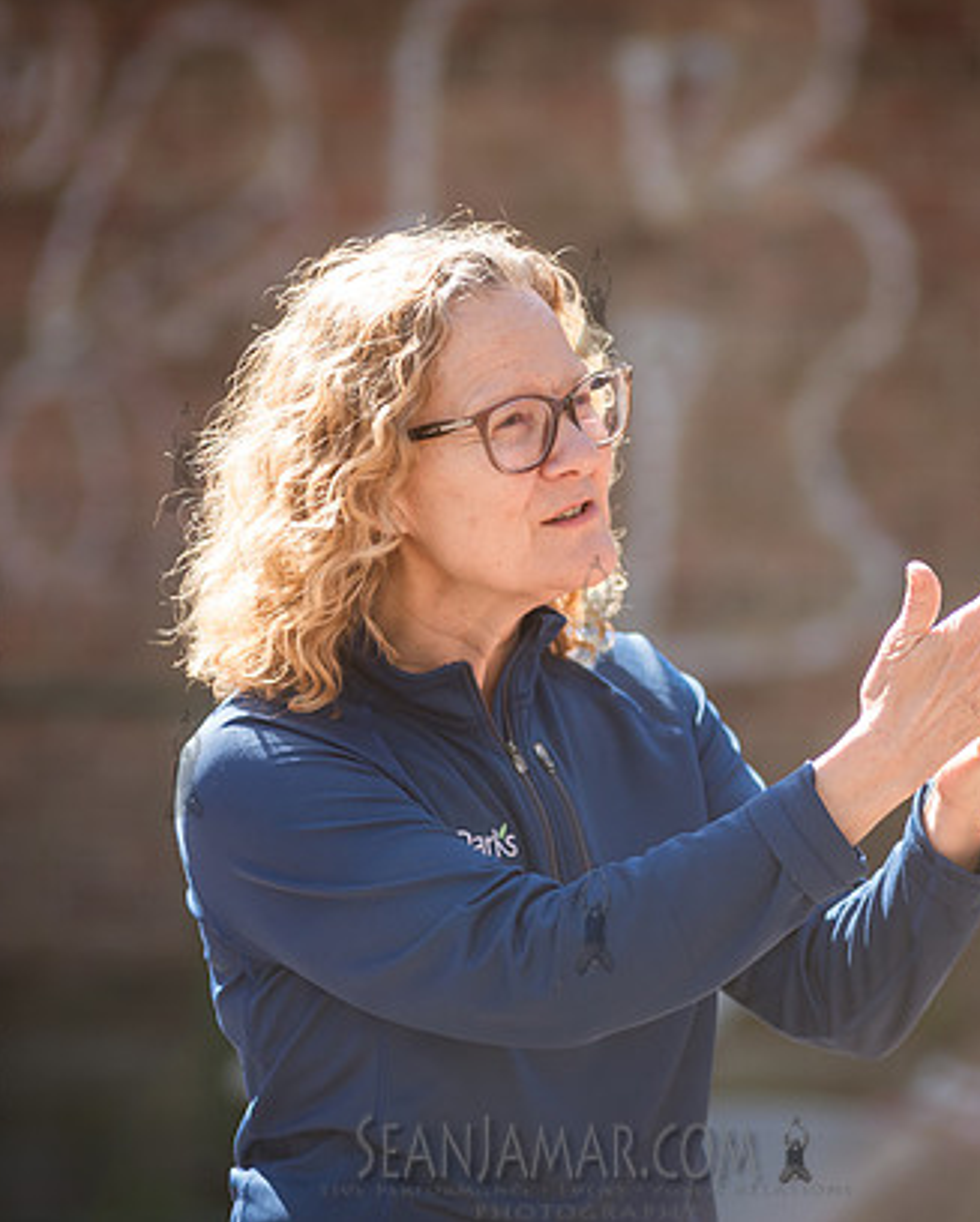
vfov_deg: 7.9
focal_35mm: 246
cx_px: 574
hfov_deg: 6.3
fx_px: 8909
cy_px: 534
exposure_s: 1/320
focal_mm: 155
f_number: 3.5
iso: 100
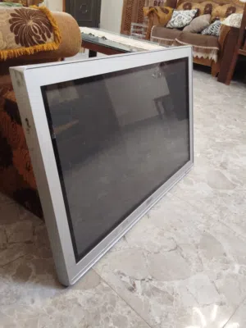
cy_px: 164
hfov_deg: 48.2
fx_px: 275
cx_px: 123
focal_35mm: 29
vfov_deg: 61.7
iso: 500
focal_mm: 5.31
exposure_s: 1/30
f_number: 1.7
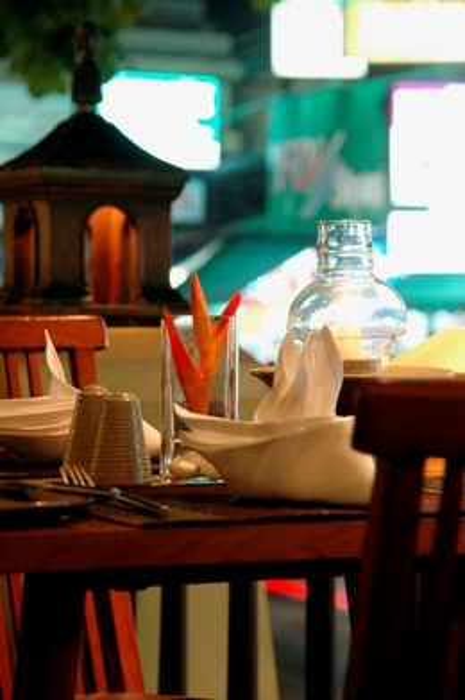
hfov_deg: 9.6
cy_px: 350
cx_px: 232
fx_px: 2766
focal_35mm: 142
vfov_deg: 14.4
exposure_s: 1/2
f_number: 5.6
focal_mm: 95
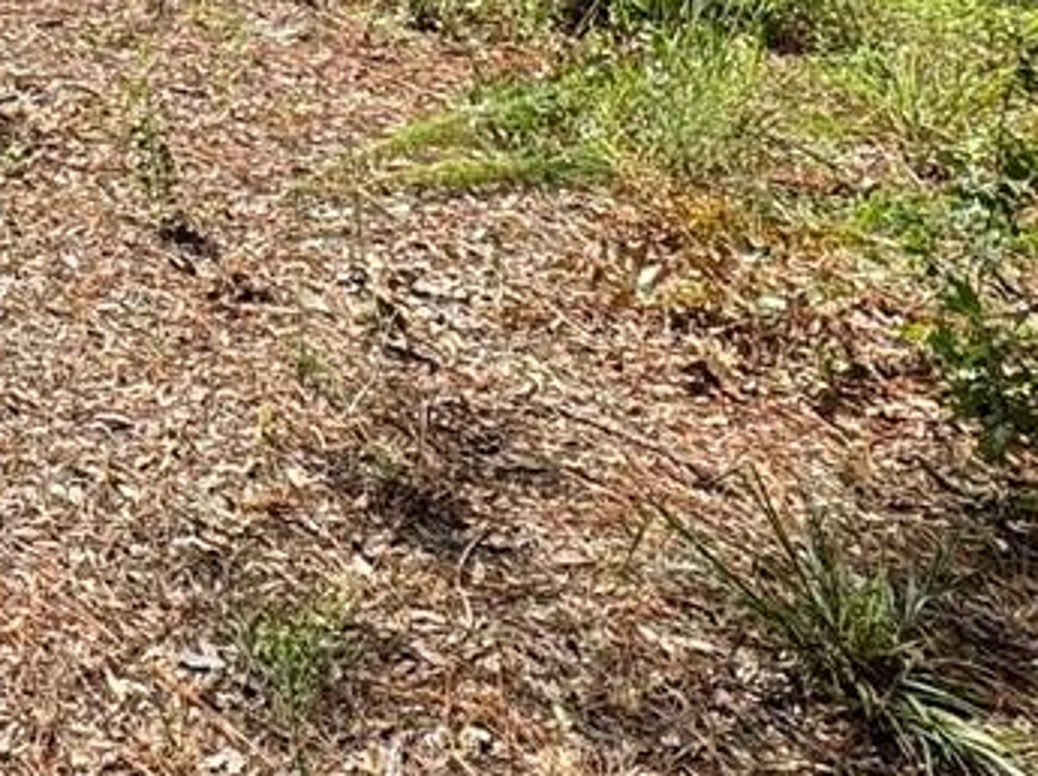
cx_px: -235
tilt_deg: +3.9
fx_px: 1947
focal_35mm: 65
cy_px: -487
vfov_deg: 18.9
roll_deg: +1.4
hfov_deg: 26.3
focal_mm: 2.22
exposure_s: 1/944
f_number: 2.2
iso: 40
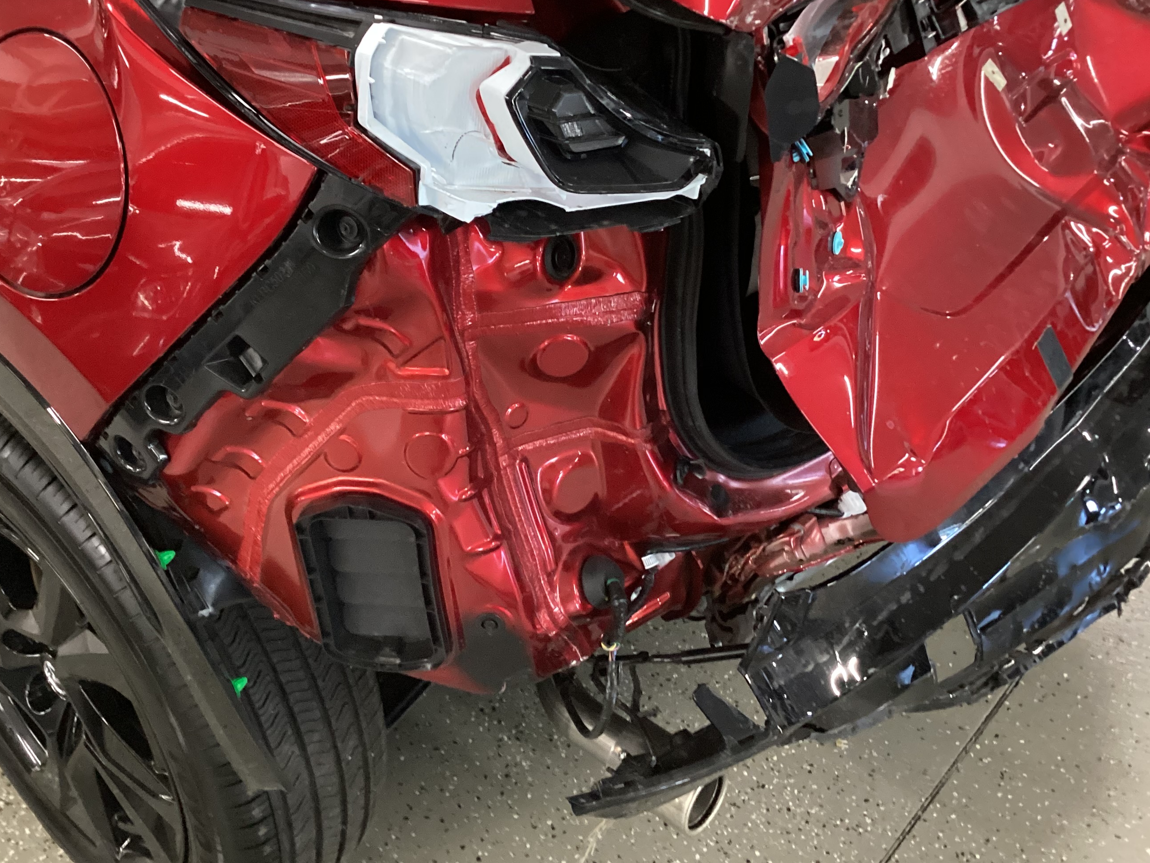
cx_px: 568
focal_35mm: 39
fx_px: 1296
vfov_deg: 36.7
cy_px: 363
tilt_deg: -32.4
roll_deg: +2.1
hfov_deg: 47.9
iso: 320
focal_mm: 3.3
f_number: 2.4
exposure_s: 1/33
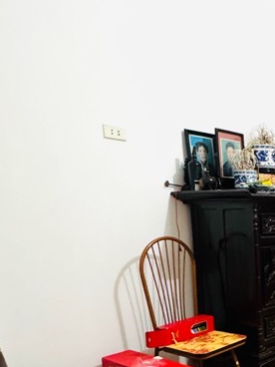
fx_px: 413
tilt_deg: -9.7
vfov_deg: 45.7
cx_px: 359
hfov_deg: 29.5
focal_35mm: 39
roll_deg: -0.1
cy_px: 286
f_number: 2.2
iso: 640
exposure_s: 1/50
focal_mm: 2.22
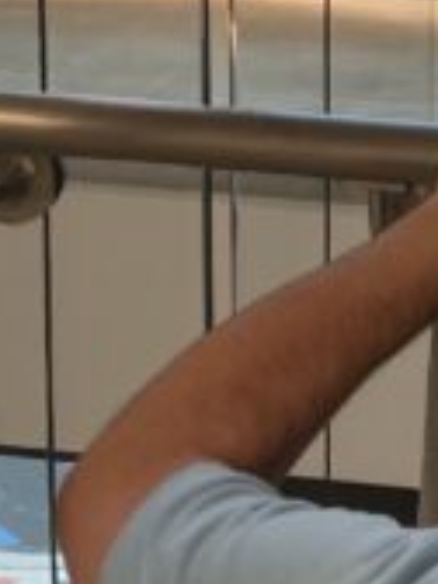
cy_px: -268
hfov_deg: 8.4
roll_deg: -1.8
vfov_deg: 11.1
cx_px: 702
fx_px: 2885
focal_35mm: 171
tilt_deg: -5.9
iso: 40
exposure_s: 1/120
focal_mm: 3.99
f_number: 1.8
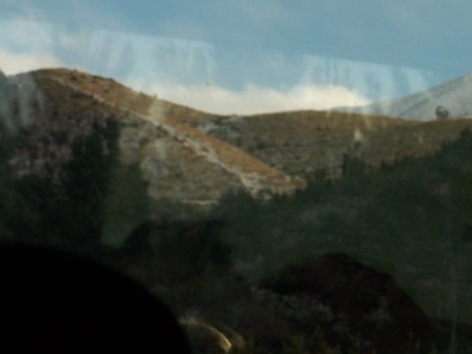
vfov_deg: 5.8
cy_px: 120
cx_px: 457
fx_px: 3506
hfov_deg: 7.7
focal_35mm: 257
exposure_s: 1/250
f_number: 3.2
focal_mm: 21.2
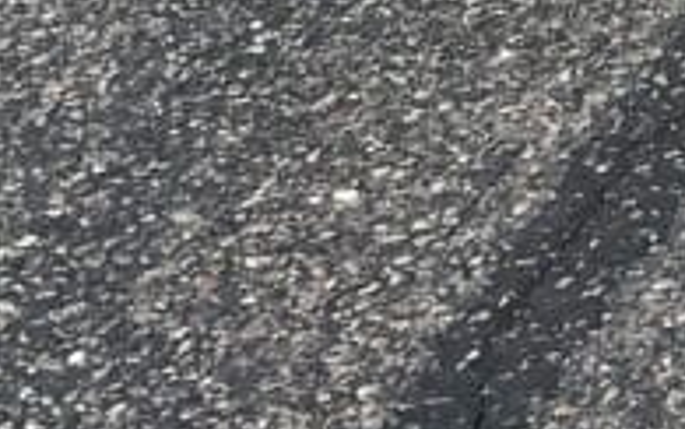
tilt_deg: -14.3
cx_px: 1679
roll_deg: -2.6
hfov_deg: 11.6
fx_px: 2708
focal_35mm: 145
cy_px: -573
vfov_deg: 8.4
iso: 80
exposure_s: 1/120
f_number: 1.5
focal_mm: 5.7
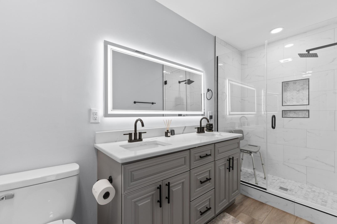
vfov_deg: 77.3
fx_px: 140
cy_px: 112
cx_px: 168
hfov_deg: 100.4
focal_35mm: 15
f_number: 4.5
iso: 100
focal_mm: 10
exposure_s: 1/13
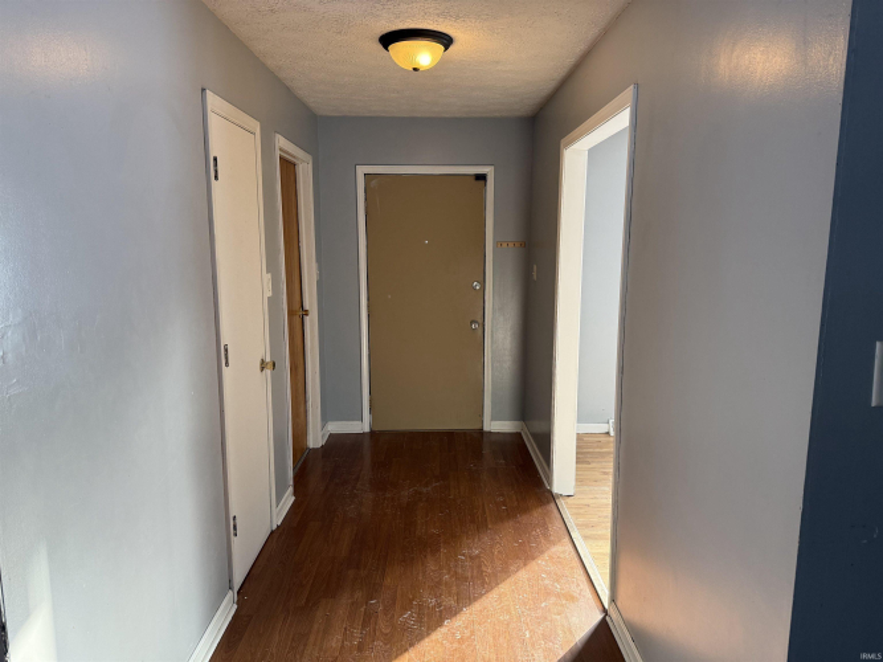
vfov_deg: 56.8
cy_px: 331
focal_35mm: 24
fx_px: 612
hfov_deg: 71.6
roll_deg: -0.5
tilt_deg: -8.9
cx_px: 442
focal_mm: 6.76
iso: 200
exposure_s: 1/120
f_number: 1.78
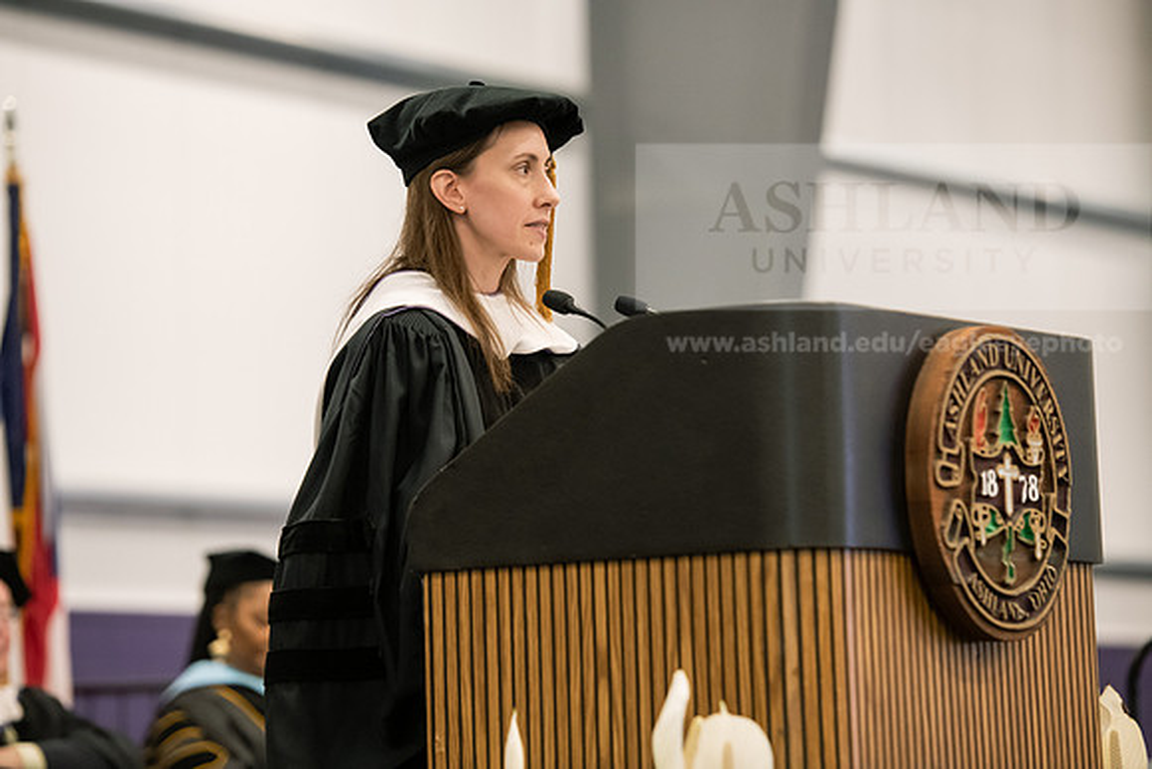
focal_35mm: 150
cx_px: 576
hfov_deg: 13.7
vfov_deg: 9.2
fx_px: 4801
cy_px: 384
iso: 3200
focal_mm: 150
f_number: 3.5
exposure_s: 1/200
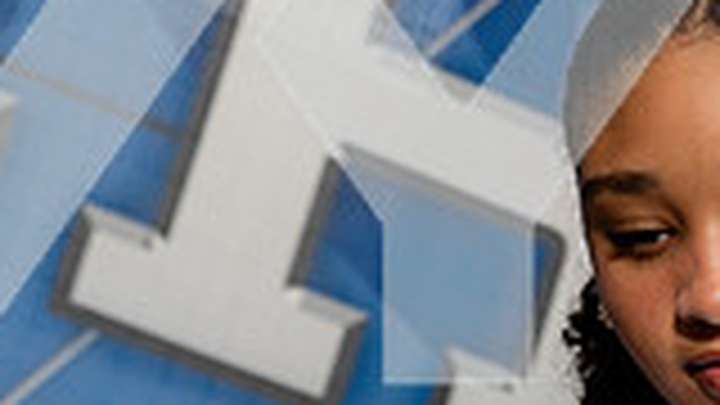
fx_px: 3780
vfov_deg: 6.0
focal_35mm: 198
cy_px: 695
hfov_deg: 10.8
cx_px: 662
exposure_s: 1/250
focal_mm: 52
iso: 200
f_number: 4.5
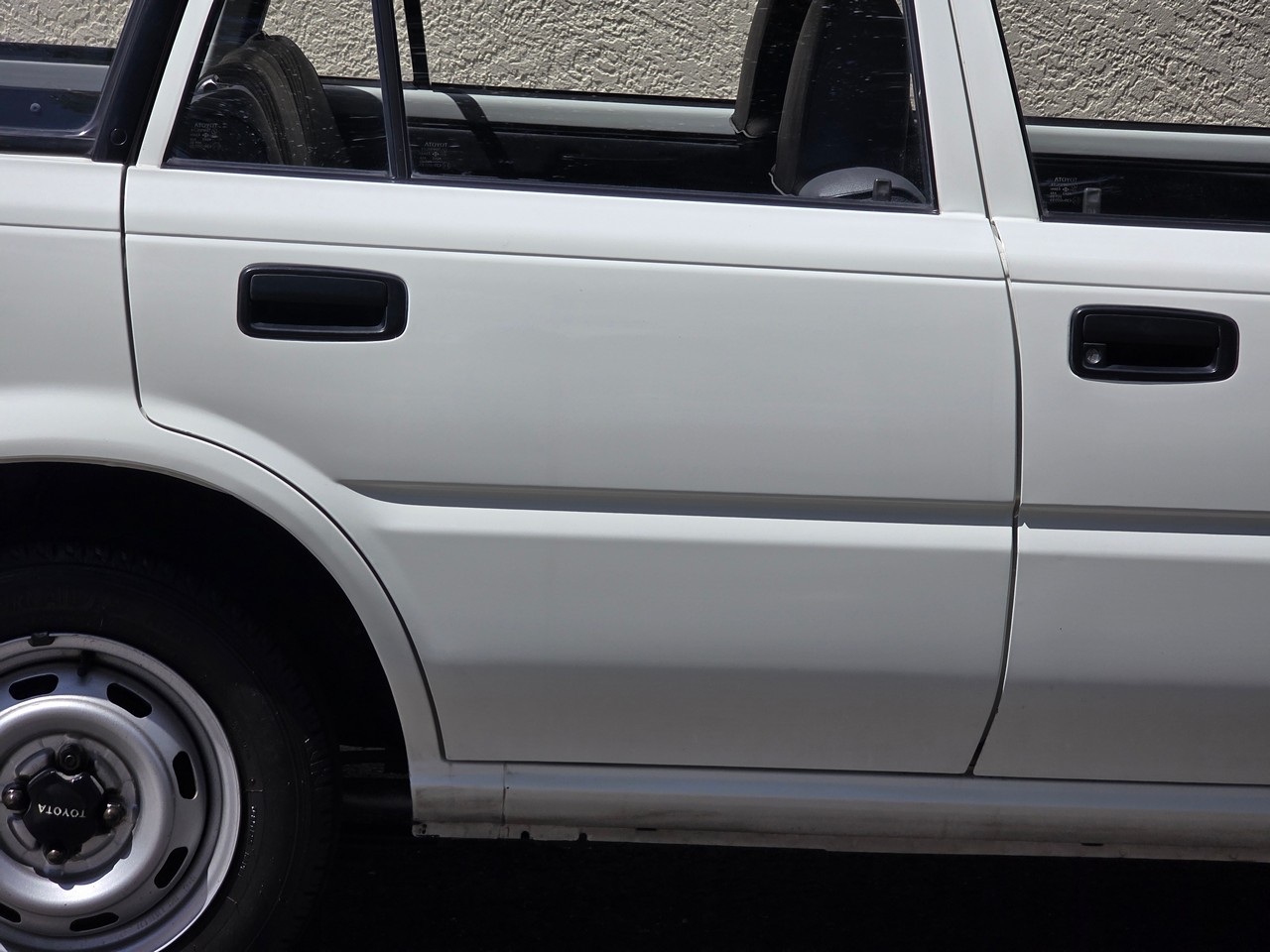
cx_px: 635
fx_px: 4219
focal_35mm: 115
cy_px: 476
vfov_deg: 12.9
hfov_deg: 17.1
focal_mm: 18.6
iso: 64
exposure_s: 1/2397
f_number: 3.4
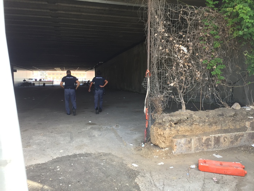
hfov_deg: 61.7
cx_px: 127
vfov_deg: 48.2
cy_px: 96
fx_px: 213
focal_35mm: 29
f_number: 2.2
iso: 50
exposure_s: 1/100
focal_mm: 4.15
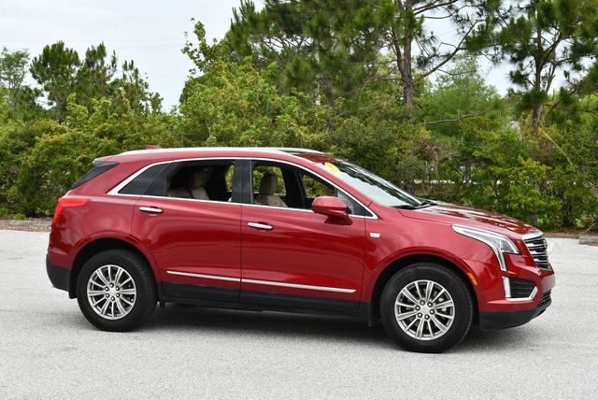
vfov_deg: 22.7
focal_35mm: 60
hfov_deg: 33.4
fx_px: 998
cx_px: 299
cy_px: 200
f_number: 8
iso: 200
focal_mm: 30
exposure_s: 1/250
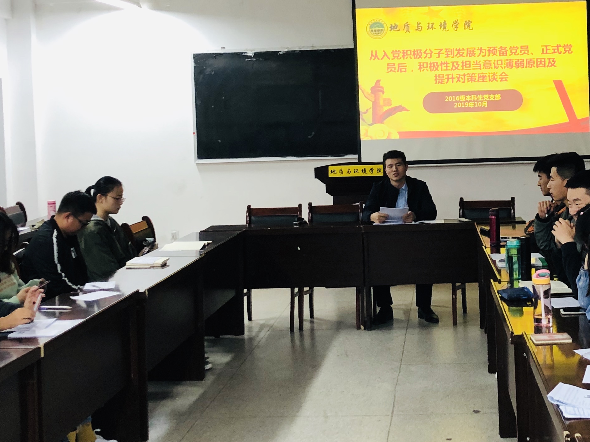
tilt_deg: -2.2
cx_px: 404
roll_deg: +1.5
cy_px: 133
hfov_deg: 31.9
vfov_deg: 24.2
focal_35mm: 60
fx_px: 1023
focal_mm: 3.99
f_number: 1.8
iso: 64
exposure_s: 1/17
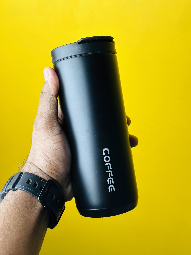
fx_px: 353
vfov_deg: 39.7
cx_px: 96
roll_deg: -2.3
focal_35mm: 48
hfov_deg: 30.3
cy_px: 128
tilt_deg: -34.1
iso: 125
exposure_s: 1/100
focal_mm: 6.86
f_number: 1.78
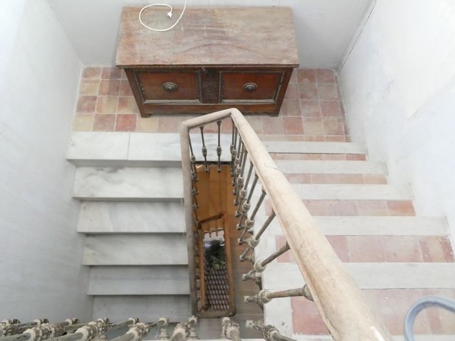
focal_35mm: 24
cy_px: 170
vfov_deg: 56.8
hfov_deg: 71.6
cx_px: 228
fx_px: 315
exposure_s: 1/60
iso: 1250
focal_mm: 4.3
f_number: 3.3
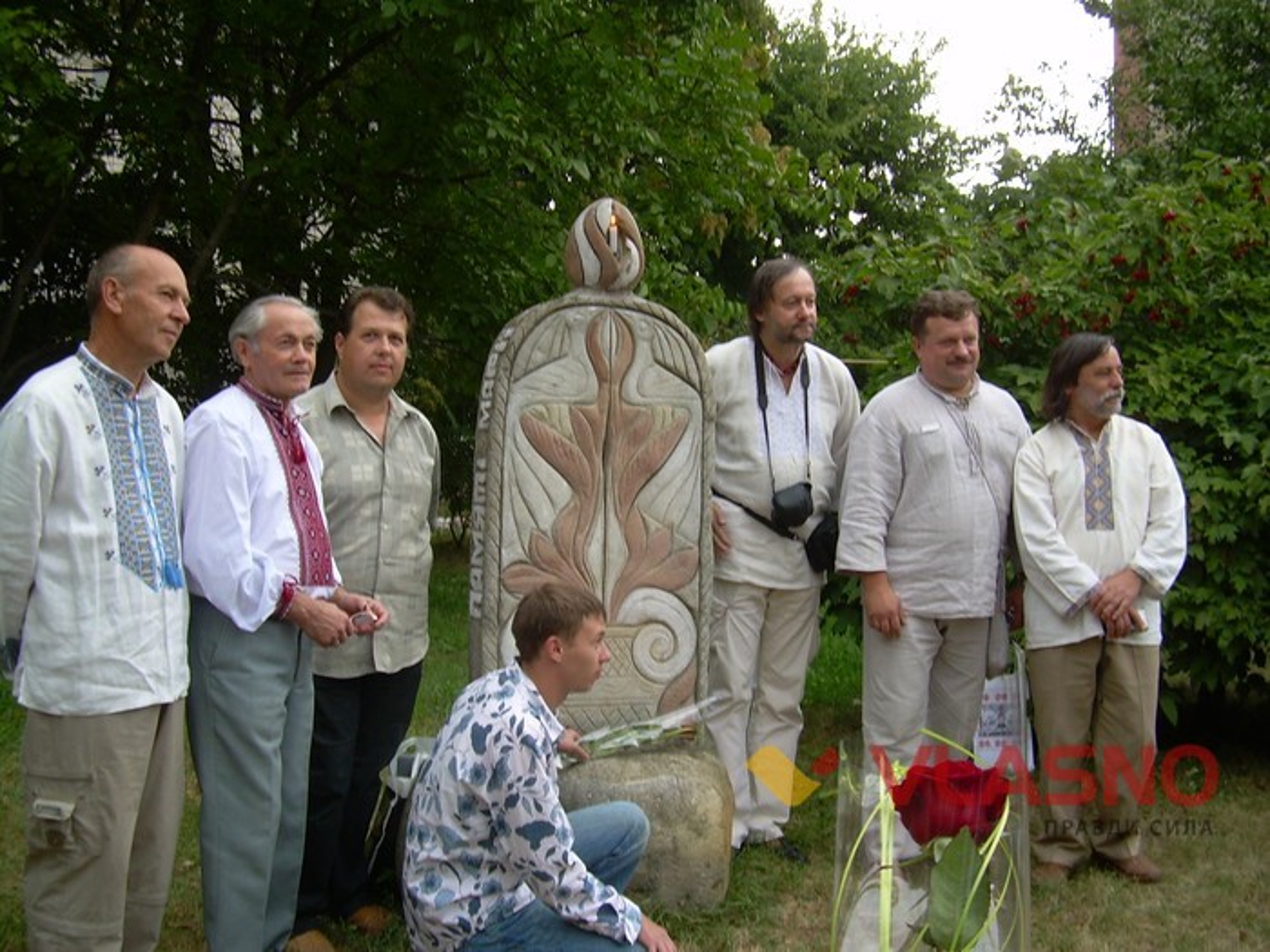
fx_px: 1394
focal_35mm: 38
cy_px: 476
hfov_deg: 49.0
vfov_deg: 37.7
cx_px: 635
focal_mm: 6.3
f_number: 2.8
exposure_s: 1/71.3
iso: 50
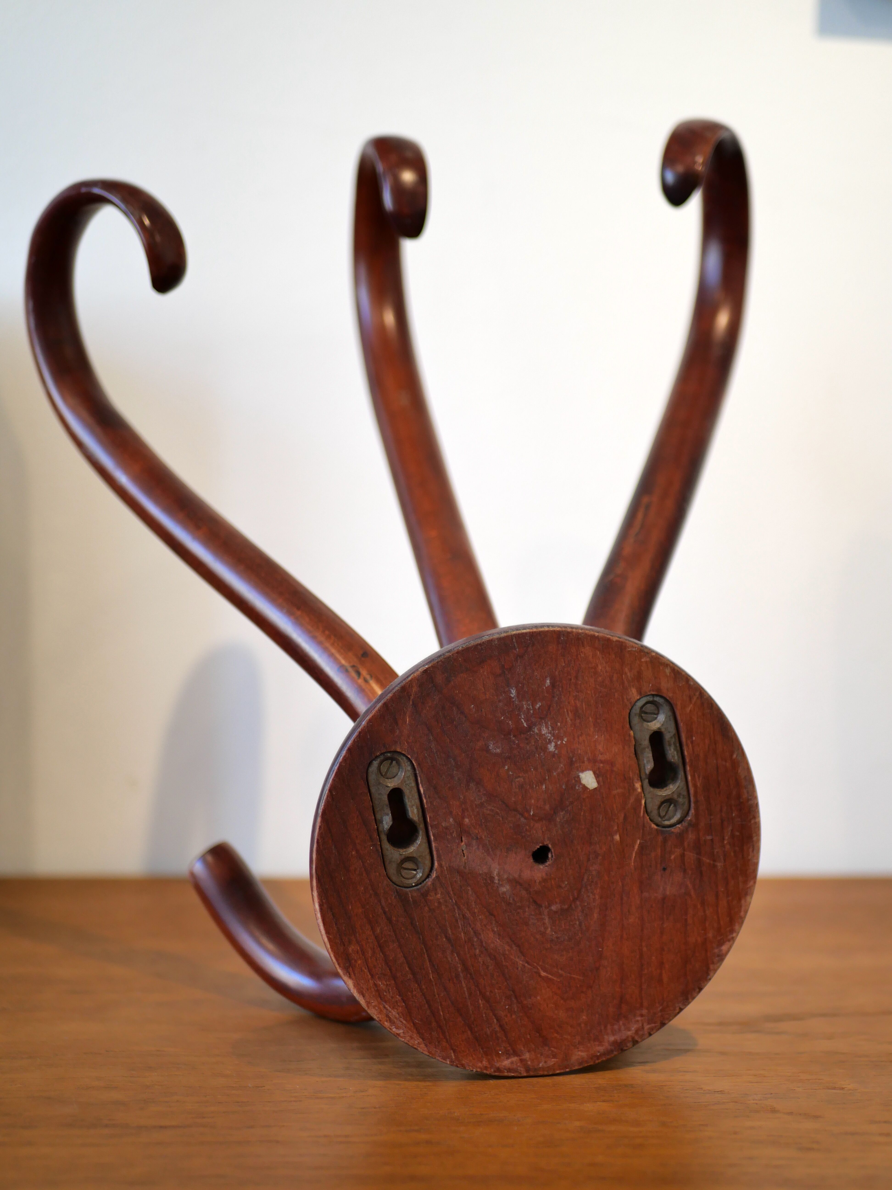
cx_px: 446
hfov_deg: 29.1
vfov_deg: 38.2
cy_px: 595
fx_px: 1718
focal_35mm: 50
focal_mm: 25
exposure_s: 1/125
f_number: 1.7
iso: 200
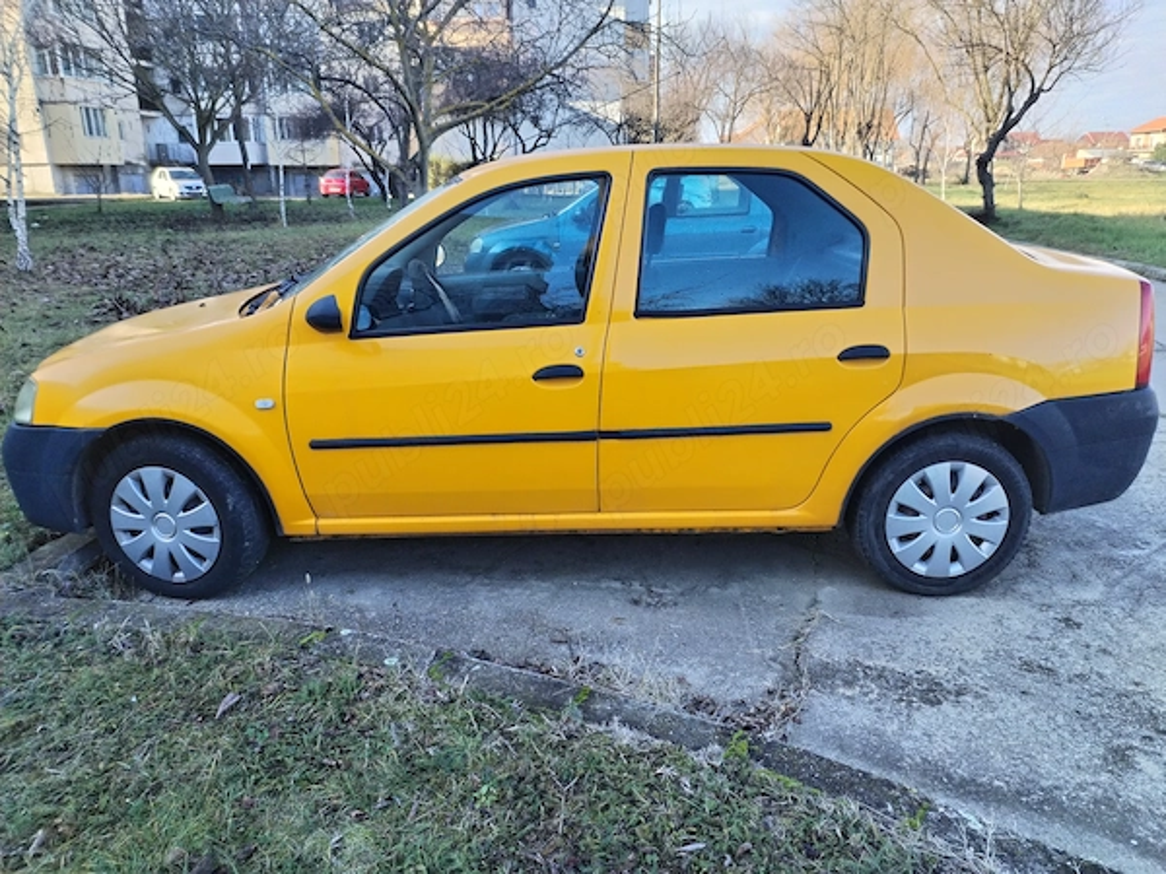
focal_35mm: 29
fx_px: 977
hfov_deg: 61.7
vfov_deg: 48.2
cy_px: 437
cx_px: 583
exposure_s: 1/284
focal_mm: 4.75
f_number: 1.8
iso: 100
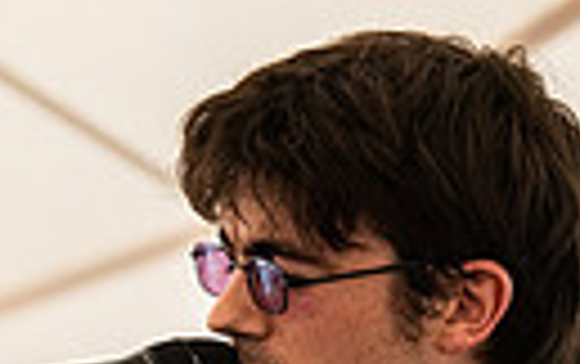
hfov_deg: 4.9
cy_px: 836
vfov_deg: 3.1
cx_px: 382
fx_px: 6758
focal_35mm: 427
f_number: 4.5
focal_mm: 120
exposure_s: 1/2500
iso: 1250
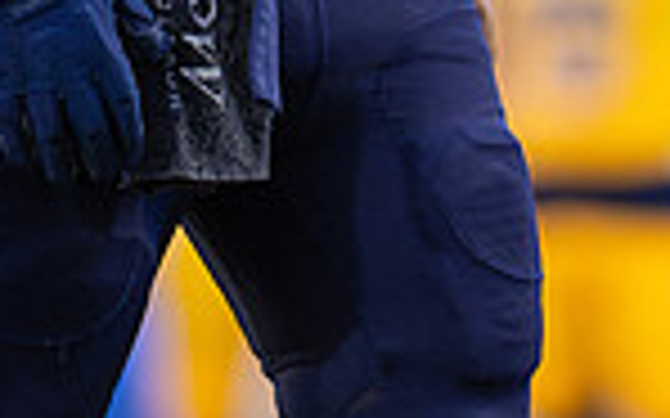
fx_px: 41781
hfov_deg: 0.9
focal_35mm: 2289
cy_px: -821
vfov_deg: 0.6
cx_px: 348
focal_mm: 400
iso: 3200
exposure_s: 1/1000
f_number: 4
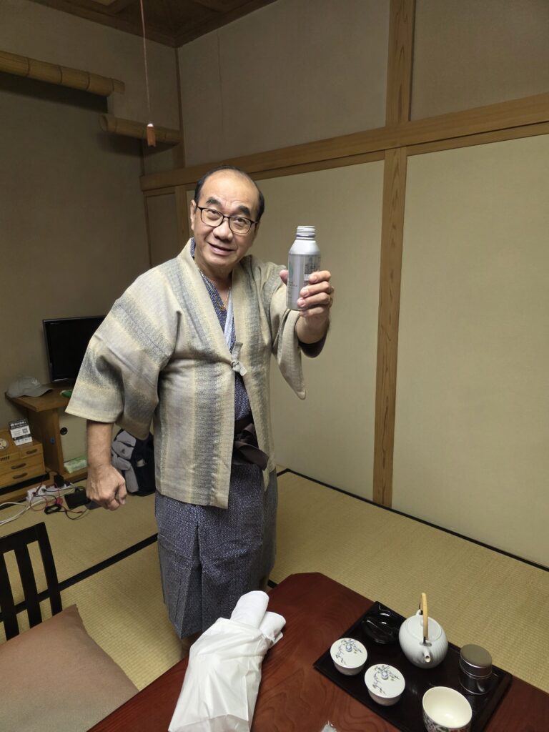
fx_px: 486
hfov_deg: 58.9
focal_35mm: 23
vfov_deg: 73.9
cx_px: 274
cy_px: 366
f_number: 1.7
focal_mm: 6.3
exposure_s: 1/120
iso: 400
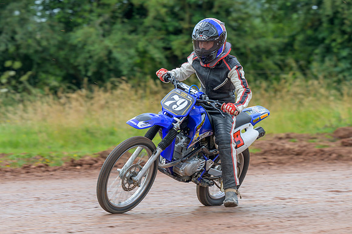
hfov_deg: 7.5
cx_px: 154
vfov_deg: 5.0
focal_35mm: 274
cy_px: 123
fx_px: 2679
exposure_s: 1/320
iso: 110
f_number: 4
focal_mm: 145
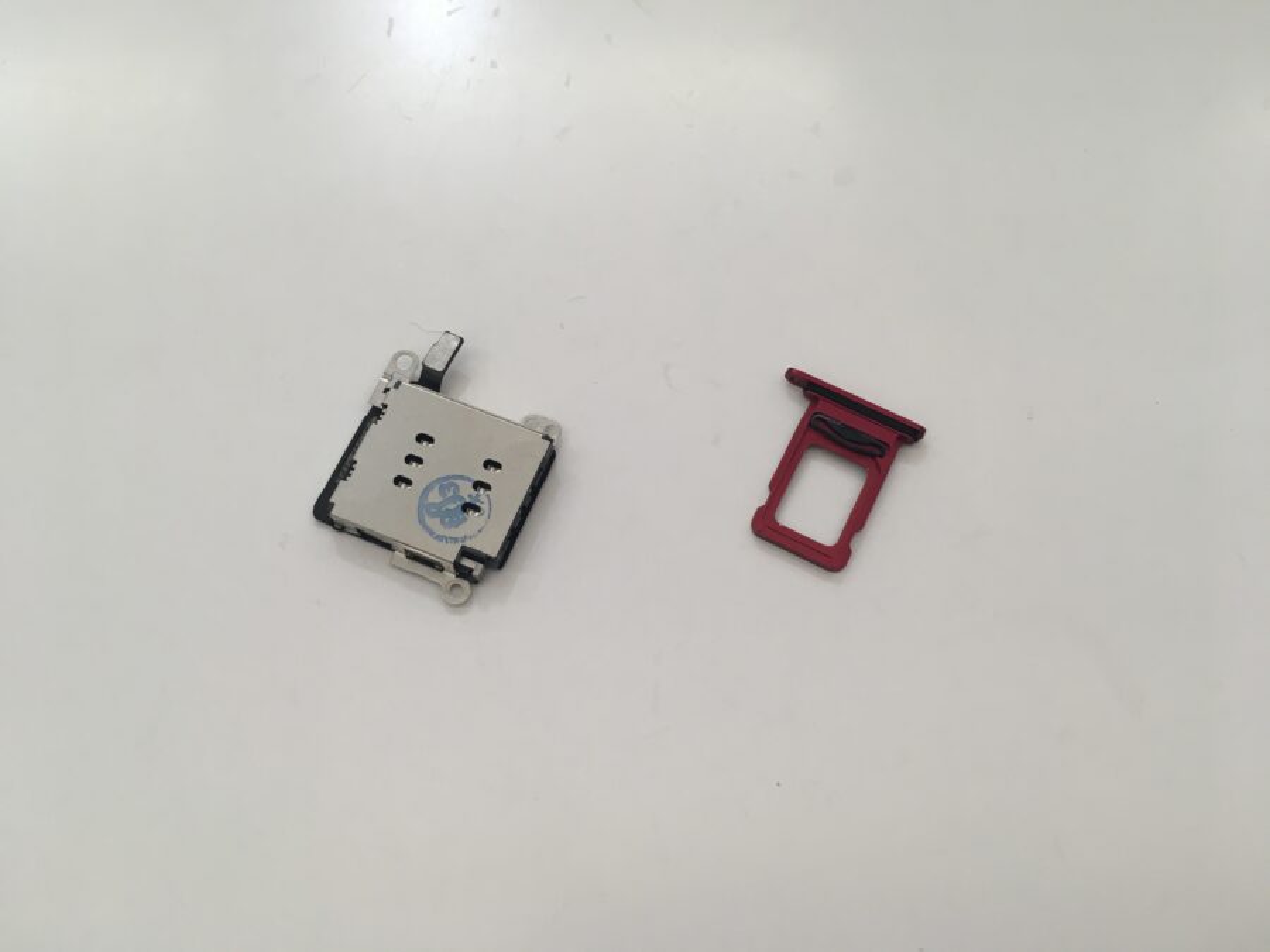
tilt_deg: -67.0
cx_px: 635
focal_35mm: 29
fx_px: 1064
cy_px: 476
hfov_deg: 61.7
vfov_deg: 48.2
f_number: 2.2
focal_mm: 4.15
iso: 25
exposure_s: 1/40
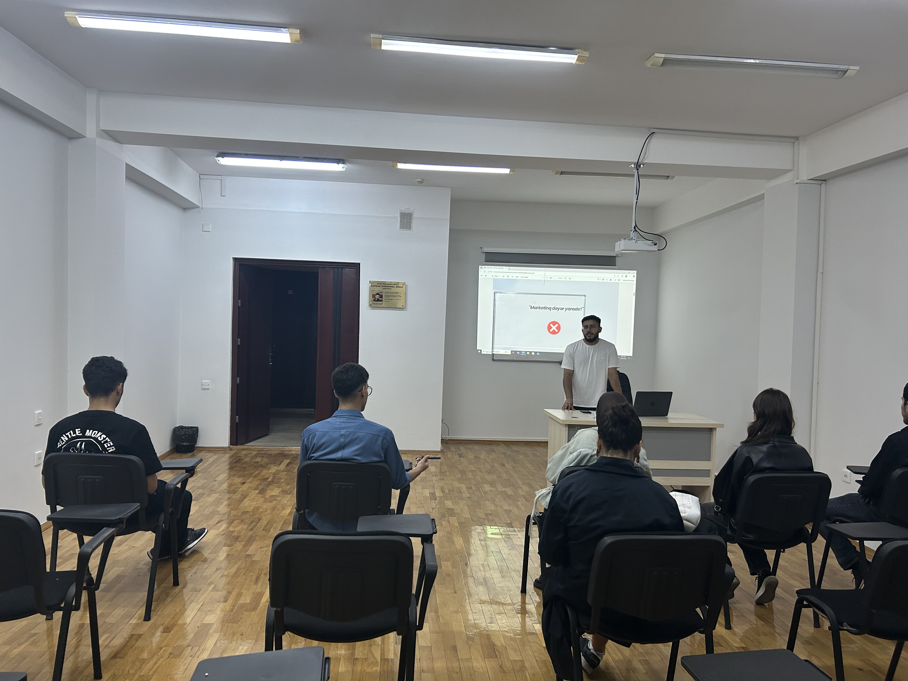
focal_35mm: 26
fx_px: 682
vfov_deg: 53.1
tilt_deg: -1.4
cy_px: 340
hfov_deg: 67.3
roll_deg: -1.9
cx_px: 454
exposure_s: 1/100
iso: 100
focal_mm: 5.7
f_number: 1.5
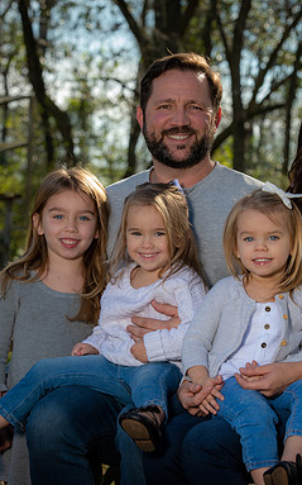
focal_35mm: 162
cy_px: 243
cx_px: 177
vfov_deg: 12.9
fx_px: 2136
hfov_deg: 8.1
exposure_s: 1/100
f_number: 8
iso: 100
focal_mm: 105
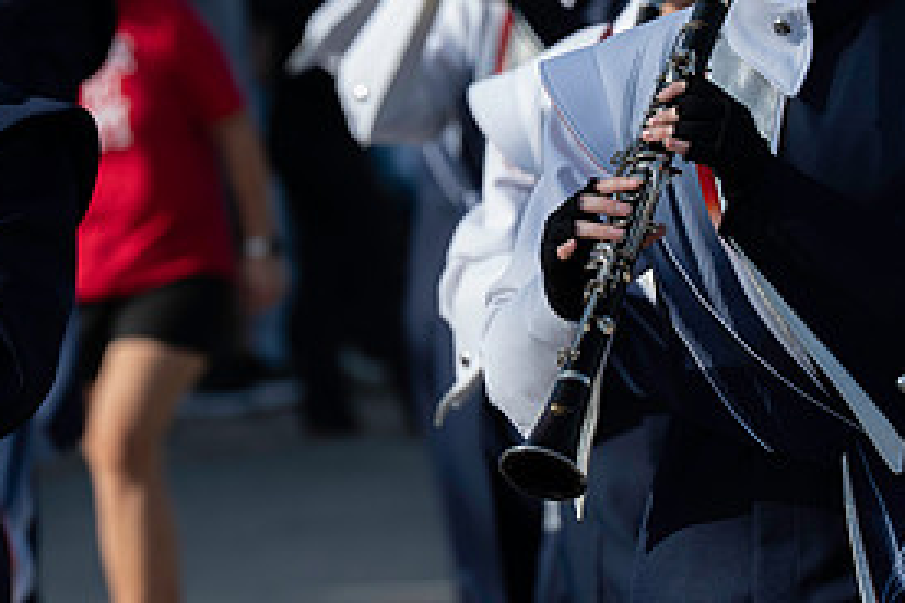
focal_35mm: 420
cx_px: 613
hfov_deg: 4.9
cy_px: 31
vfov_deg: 3.3
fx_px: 10558
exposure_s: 1/640
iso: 160
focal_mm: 200
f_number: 5.6
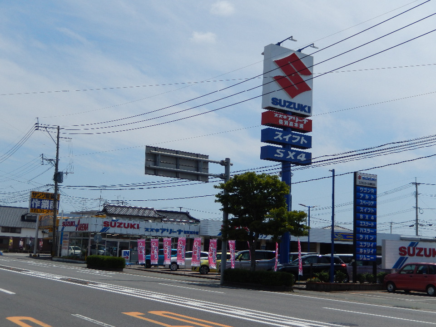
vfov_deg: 32.2
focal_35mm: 45
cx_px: 218
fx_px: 567
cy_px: 164
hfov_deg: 42.1
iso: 125
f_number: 8.6
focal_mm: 8.1
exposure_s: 1/500
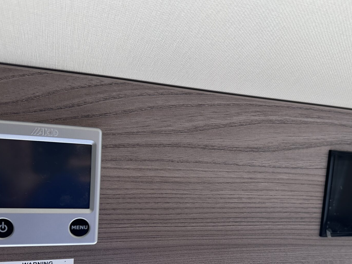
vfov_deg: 38.9
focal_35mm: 36
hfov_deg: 51.1
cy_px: 190
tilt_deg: +7.2
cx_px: 205
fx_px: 366
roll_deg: +1.9
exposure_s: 1/121
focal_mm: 6.86
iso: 80
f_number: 1.78
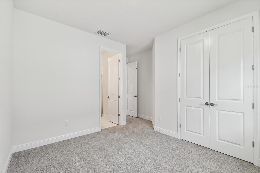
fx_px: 108
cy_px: 86
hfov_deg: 100.4
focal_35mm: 15
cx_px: 130
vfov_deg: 77.3
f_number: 7.1
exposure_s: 1/13
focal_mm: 10
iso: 100
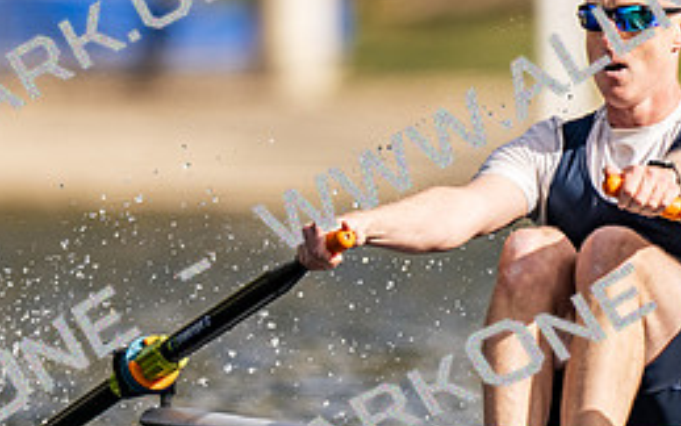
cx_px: 578
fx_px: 38167
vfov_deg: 0.6
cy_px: 256
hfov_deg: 1.0
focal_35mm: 2056
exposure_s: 1/2500
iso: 125
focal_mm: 600
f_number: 4
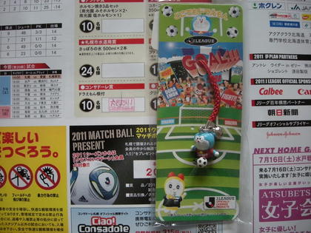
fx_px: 314
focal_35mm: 35
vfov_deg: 40.7
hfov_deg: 52.6
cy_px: 116
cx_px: 156
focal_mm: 5.7
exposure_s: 1/31.2
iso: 400
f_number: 2.8
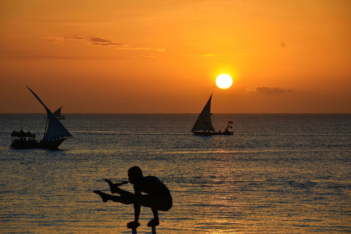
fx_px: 1696
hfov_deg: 11.8
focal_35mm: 174
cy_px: 117
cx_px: 176
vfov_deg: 7.9
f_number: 8
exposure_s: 1/500
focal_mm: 116
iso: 100
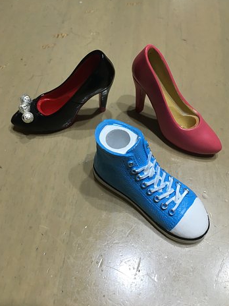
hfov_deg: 44.1
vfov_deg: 56.7
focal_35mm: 32
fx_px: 282
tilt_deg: -56.2
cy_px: 139
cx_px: 120
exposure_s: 1/30
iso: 50
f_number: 2.2
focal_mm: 4.15
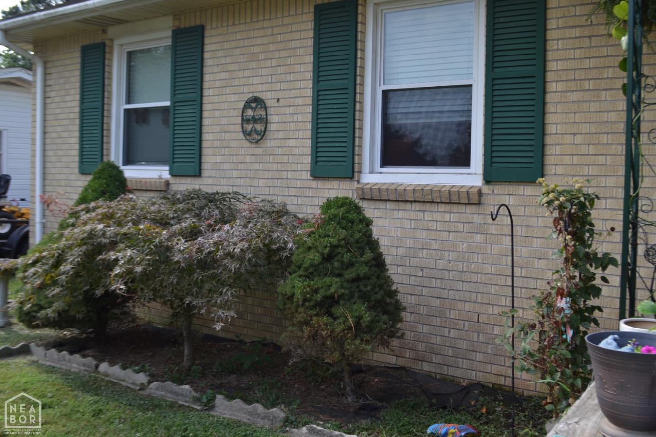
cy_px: 191
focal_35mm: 34
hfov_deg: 55.6
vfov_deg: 38.8
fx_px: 619
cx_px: 369
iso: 100
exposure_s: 1/125
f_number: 5.6
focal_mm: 20
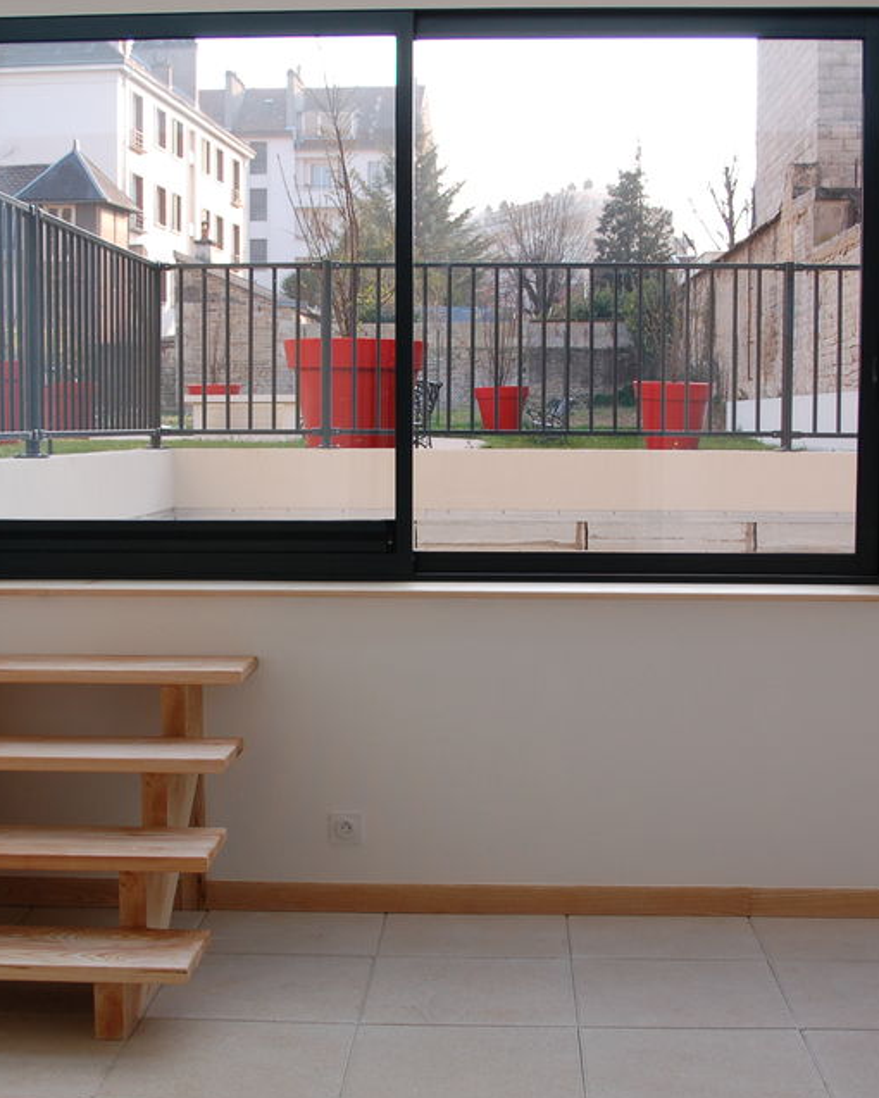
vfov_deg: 35.3
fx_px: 1723
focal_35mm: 53
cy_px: 561
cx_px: 429
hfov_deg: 28.6
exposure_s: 1/125
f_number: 5.6
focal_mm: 24
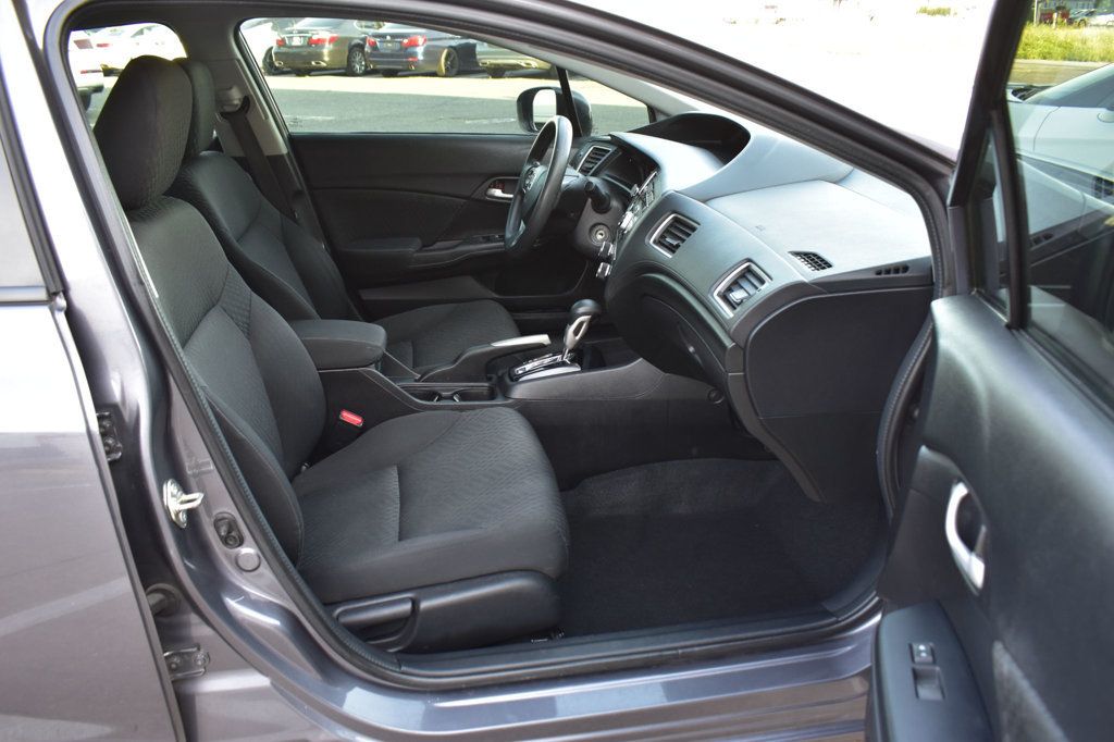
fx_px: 928
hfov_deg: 61.9
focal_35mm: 30
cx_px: 557
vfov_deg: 43.6
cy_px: 371
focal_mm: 20
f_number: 7.1
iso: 400
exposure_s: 1/25
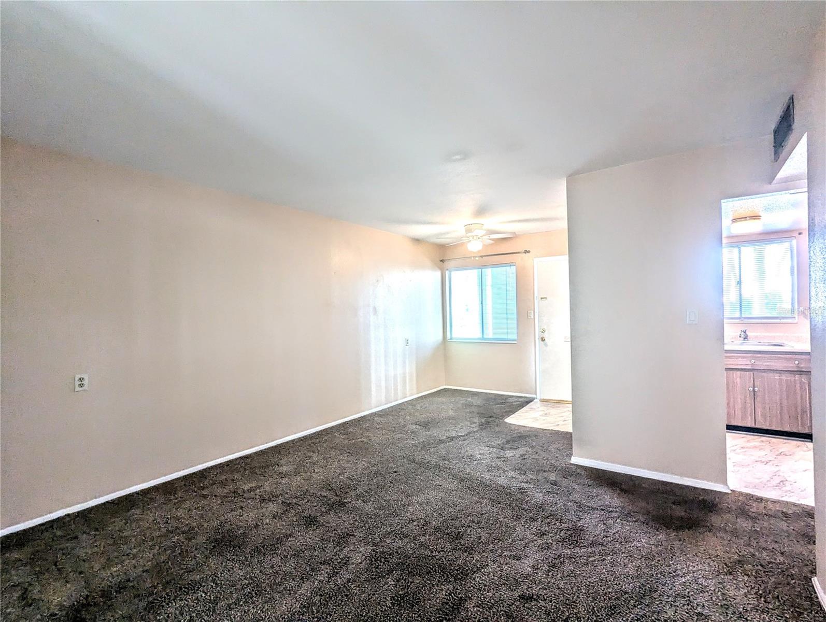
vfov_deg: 78.2
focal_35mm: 16
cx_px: 413
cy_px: 311
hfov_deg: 94.4
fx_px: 382
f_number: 2.2
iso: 107
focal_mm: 2.35
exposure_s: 1/60
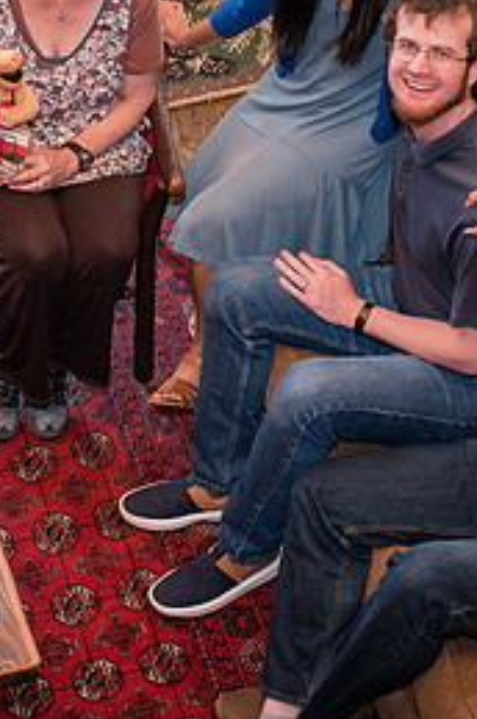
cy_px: 220
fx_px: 1634
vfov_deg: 24.6
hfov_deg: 16.5
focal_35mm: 82
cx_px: 97
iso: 1000
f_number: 8
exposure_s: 1/125
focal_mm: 35
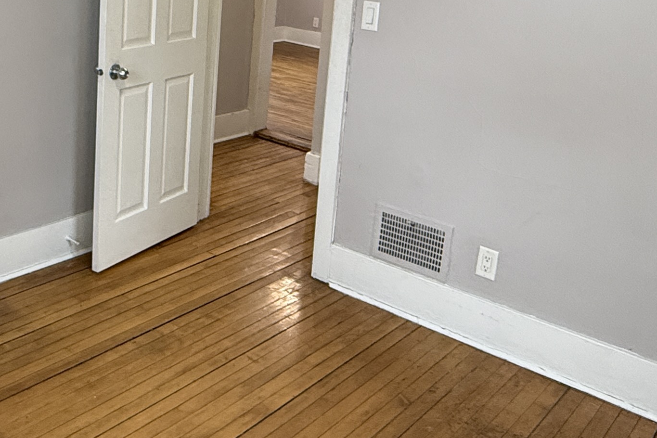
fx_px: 785
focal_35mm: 43
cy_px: 82
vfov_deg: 30.4
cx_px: 207
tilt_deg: -12.6
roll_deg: -3.8
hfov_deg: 44.6
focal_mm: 2.22
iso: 320
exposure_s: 1/120
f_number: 2.2
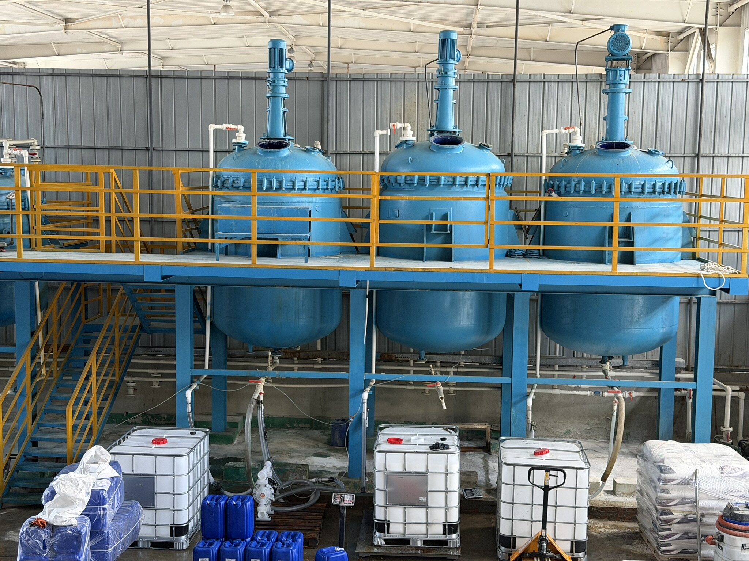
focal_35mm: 48
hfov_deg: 39.7
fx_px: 1039
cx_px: 374
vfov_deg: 30.3
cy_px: 280
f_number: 1.78
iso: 250
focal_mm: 6.76
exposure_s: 1/50
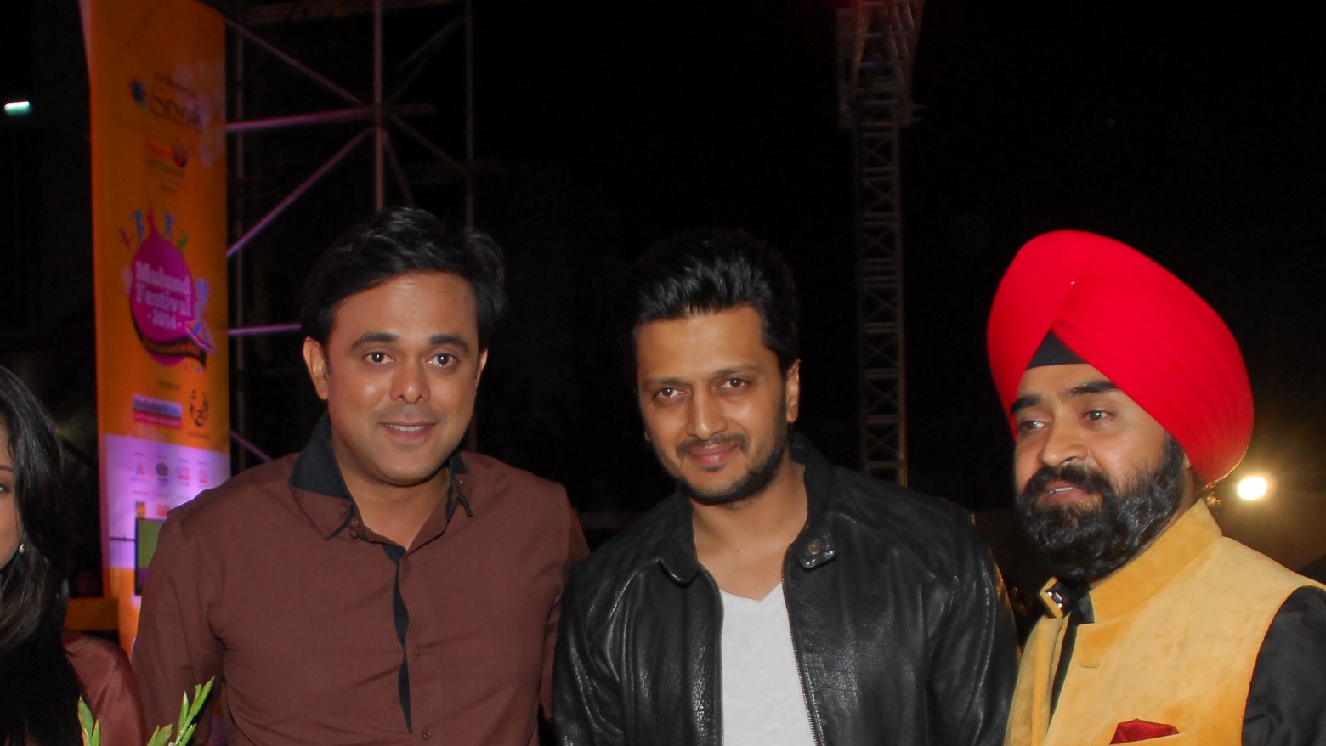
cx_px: 589
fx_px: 1723
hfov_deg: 42.0
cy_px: 673
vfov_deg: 23.8
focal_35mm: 49
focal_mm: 18
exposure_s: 1/80
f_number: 3.5
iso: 400
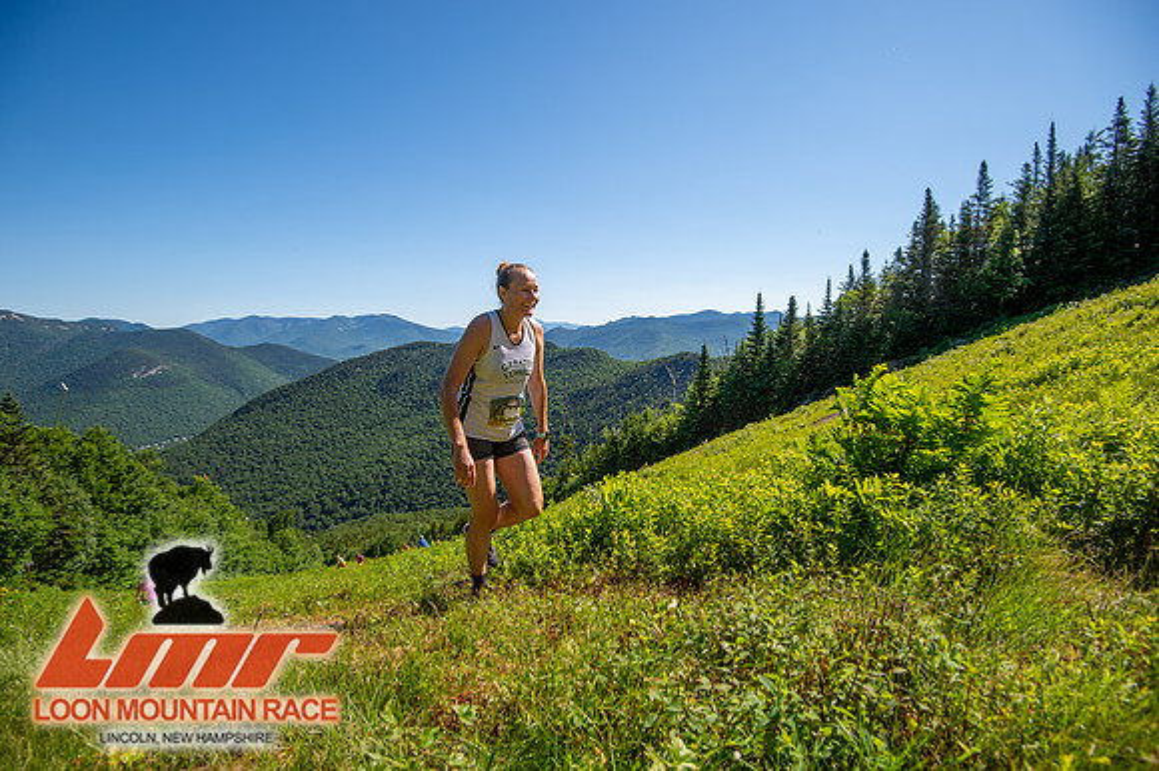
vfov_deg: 73.7
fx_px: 515
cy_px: 386
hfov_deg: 96.8
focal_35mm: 16
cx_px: 580
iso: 100
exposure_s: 1/640
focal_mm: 16
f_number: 5
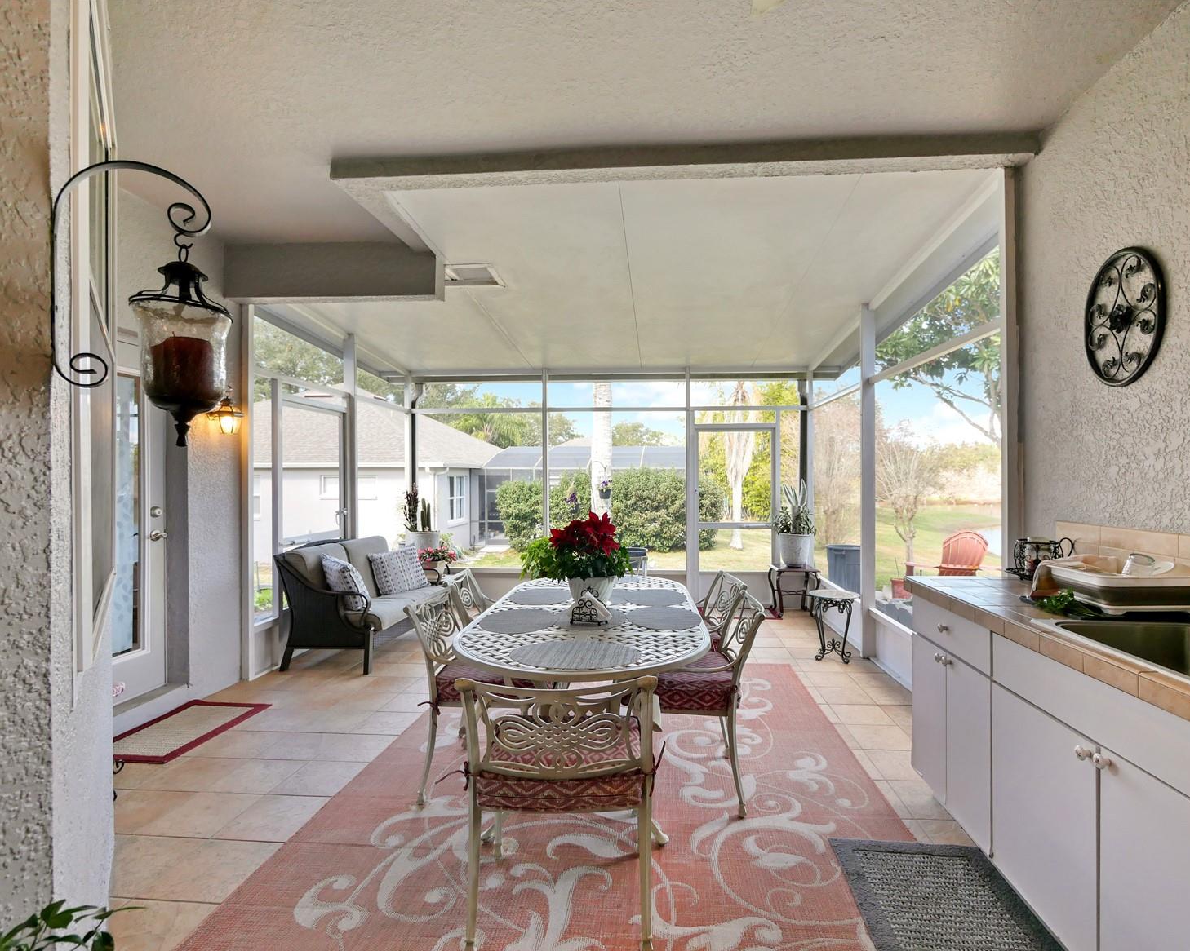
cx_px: 639
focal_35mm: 15
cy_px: 488
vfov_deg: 84.0
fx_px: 528
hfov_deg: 96.6
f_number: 4
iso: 200
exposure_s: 1/80
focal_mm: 7
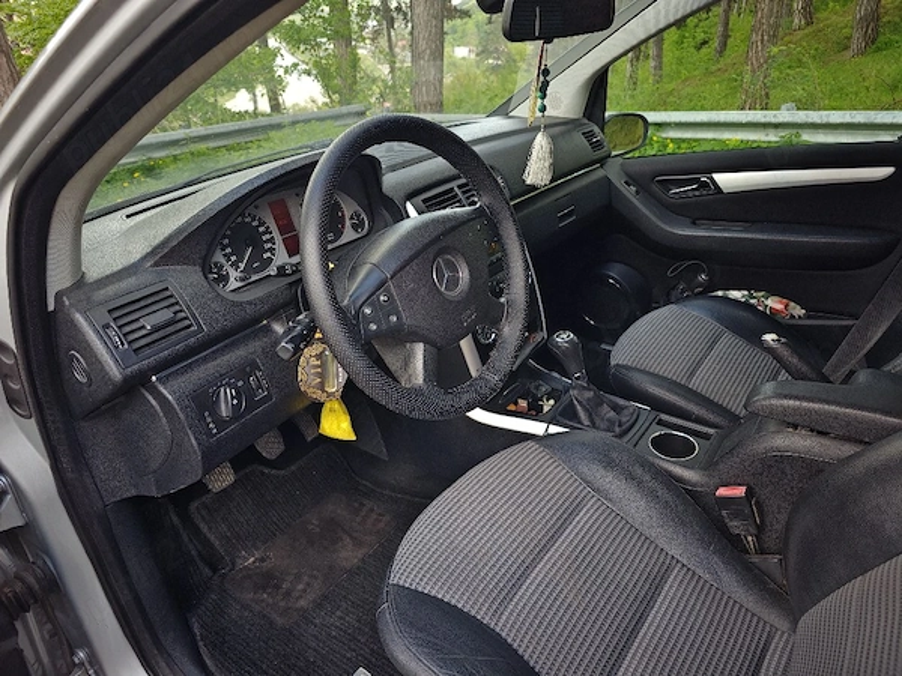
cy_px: 338
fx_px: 599
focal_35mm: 23
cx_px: 451
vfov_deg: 58.9
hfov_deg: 73.9
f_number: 1.6
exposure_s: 1/118
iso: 50
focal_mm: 6.06
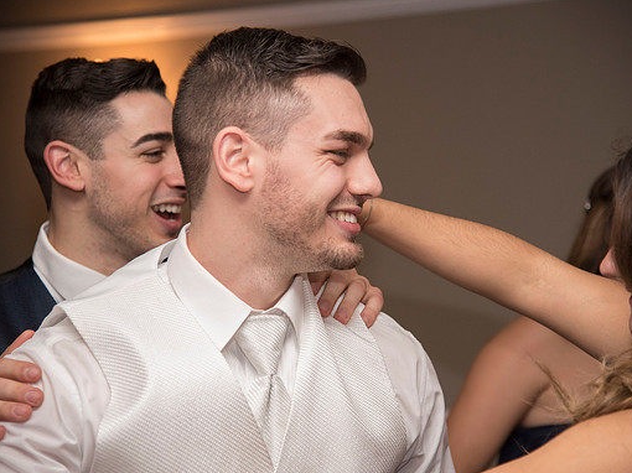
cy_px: 238
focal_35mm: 93
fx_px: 1697
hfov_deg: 21.1
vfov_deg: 15.9
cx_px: 335
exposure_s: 1/200
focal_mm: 85
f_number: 4
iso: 2000
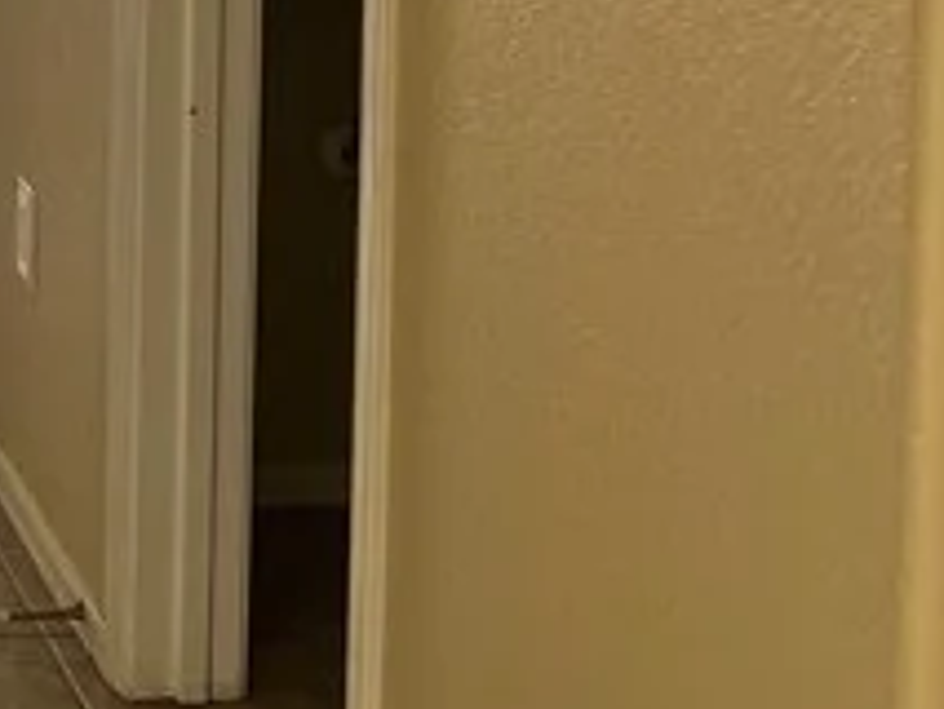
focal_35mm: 125
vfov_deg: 11.2
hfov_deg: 14.4
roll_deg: -0.9
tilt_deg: -2.1
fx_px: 3411
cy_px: -465
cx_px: -598
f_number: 1.5
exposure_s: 1/120
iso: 80
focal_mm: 5.7
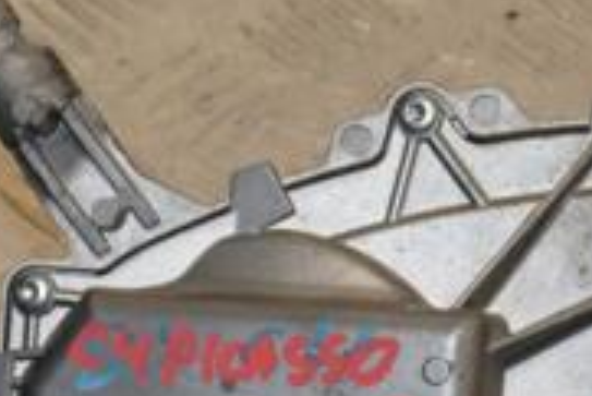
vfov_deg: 7.2
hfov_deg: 10.9
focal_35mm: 189
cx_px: 252
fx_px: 3110
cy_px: 569
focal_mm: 38
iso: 800
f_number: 8
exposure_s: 1/200
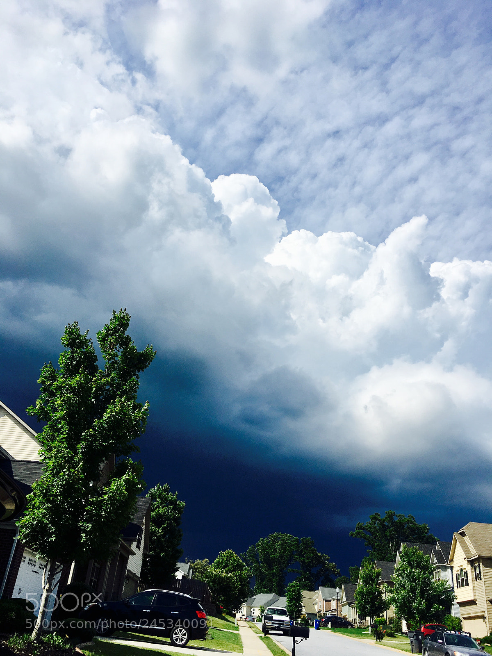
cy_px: 328
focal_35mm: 29
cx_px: 246
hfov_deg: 48.2
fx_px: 550
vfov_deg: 61.7
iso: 25
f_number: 2.2
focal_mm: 4.15
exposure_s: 1/3497
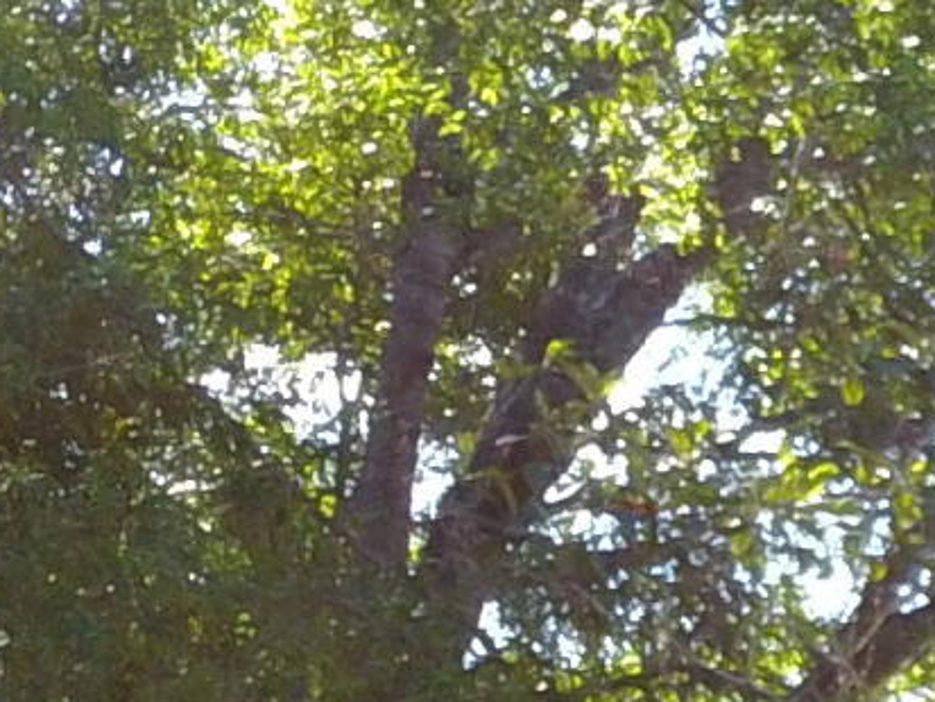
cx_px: 3294
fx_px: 5106
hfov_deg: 8.0
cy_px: 1424
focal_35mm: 189
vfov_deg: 7.5
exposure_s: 1/154
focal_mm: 4.7
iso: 100
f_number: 2.2
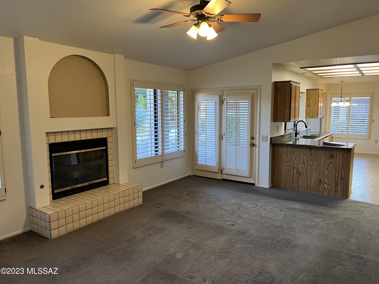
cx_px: 190
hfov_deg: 67.3
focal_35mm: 26
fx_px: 285
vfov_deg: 53.1
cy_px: 142
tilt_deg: -6.5
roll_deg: +1.0
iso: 100
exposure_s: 1/60
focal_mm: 5.7
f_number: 1.5
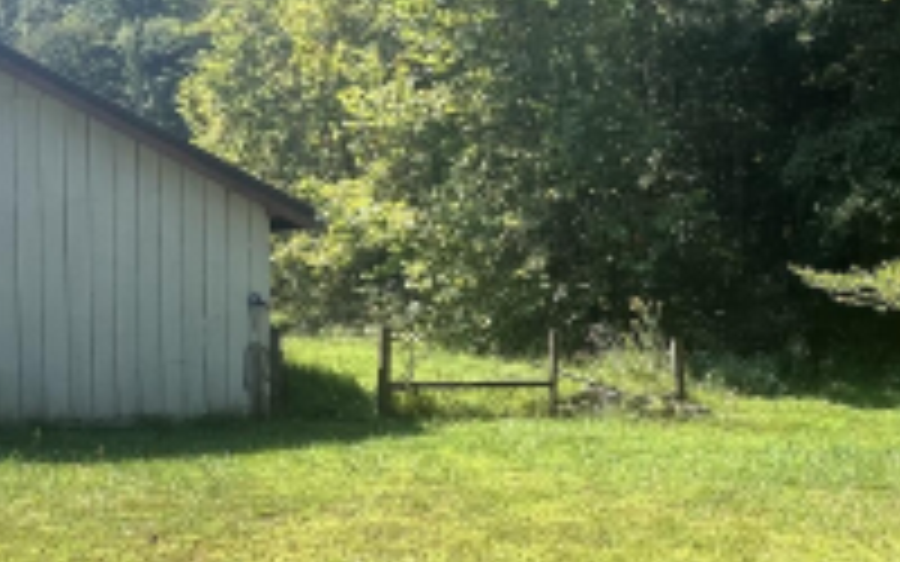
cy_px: 400
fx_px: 1128
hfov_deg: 40.5
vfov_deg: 27.7
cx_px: 794
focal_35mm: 46
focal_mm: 1.57
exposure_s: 1/567
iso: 32
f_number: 1.8
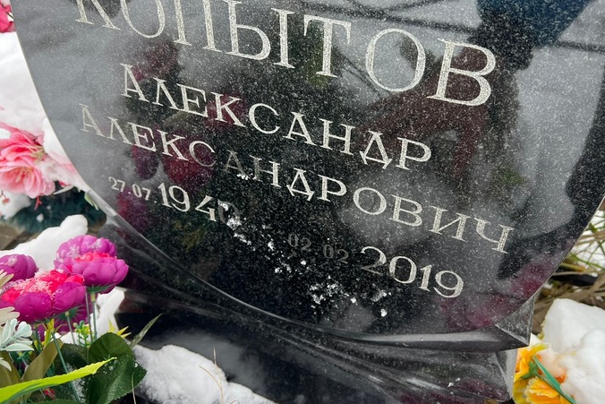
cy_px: 168
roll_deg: +0.4
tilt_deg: -37.2
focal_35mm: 32
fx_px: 538
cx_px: 309
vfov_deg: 41.0
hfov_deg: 58.7
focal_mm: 5.7
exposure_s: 1/121
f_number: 1.5
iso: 80
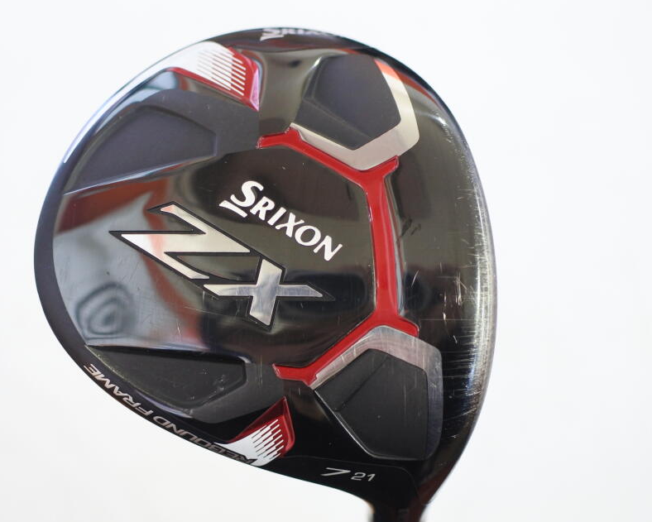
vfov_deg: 27.2
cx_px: 262
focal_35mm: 56
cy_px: 262
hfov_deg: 33.5
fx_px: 1081
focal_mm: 18.5
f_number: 2.5
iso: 800
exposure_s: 1/125
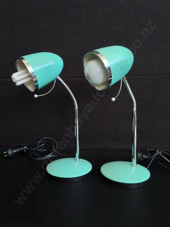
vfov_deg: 65.3
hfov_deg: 51.4
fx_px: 177
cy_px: 114
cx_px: 85
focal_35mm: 27
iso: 100
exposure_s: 1/120
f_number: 2
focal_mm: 2.87
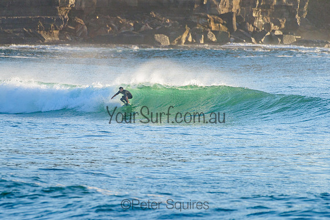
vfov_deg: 2.2
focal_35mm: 613
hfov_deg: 3.4
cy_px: 94
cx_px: 130
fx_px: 5618
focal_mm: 500
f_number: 5.6
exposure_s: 1/2000
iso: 560
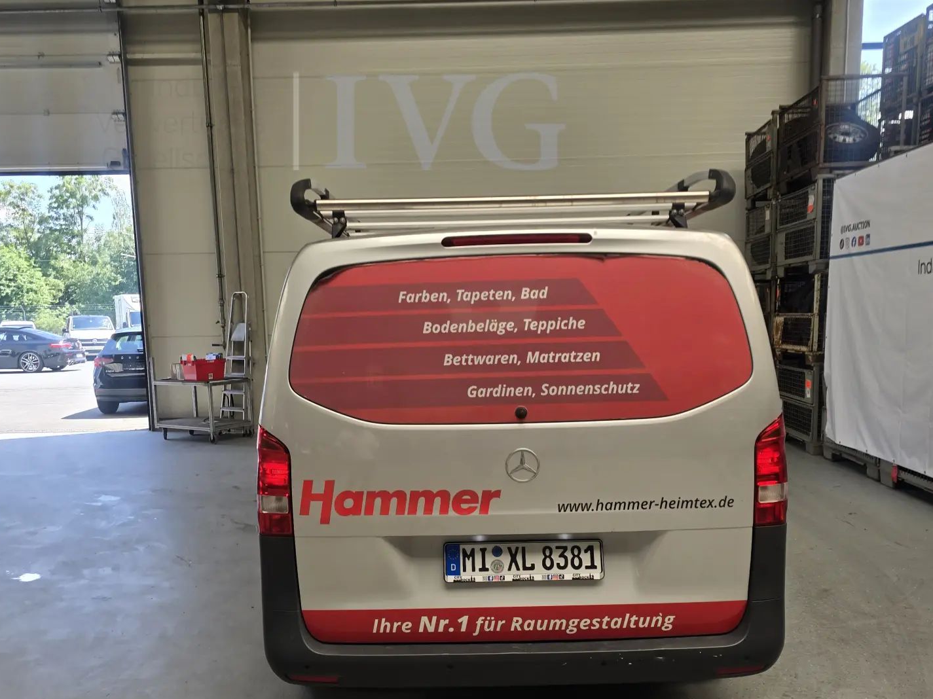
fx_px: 835
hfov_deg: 58.4
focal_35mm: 31
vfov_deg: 44.9
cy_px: 450
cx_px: 472
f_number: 1.7
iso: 20
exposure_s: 1/180
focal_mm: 6.3
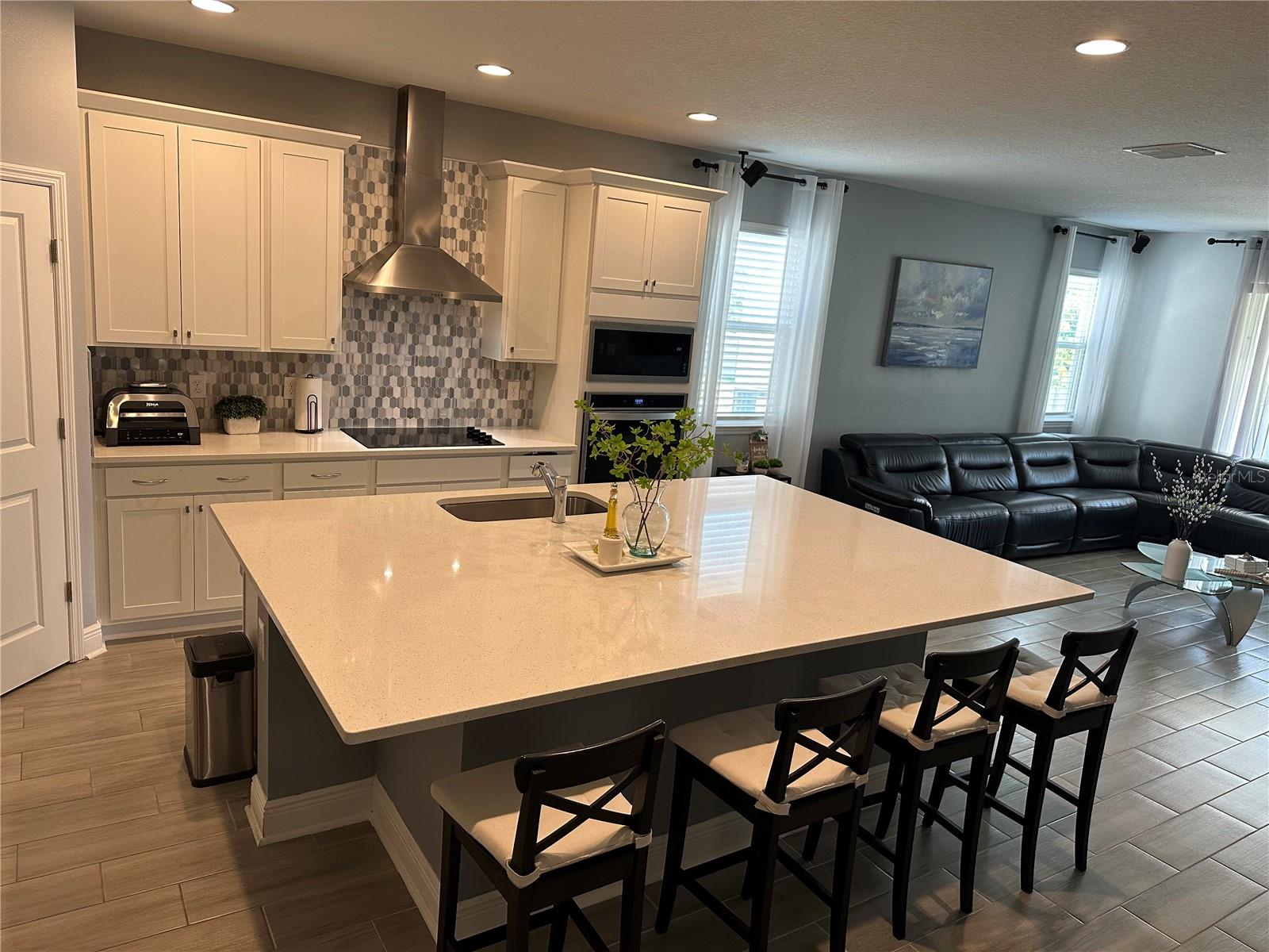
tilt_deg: -11.9
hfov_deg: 71.6
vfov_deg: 56.8
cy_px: 476
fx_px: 880
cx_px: 634
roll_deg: -5.2
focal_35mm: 24
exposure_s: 1/120
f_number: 1.78
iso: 200
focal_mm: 6.86
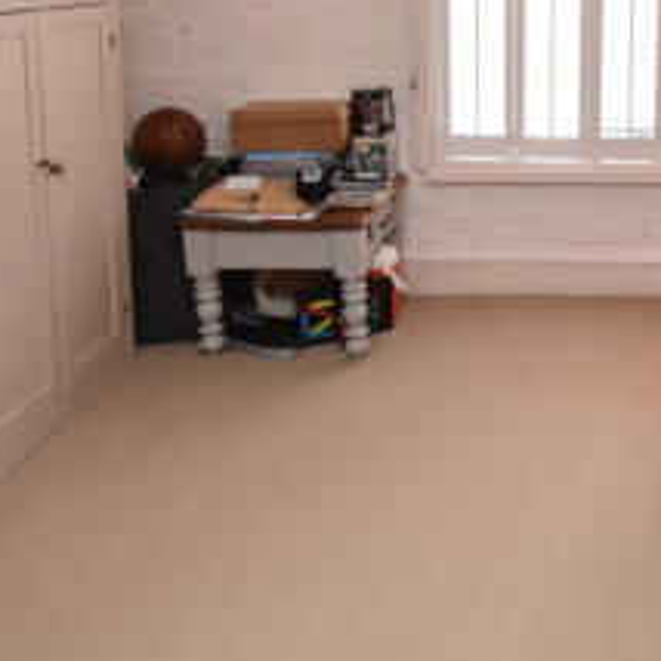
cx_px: 592
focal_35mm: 39
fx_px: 843
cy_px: 122
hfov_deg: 39.8
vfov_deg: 40.8
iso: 1000
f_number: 3.5
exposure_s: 1/60
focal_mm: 10
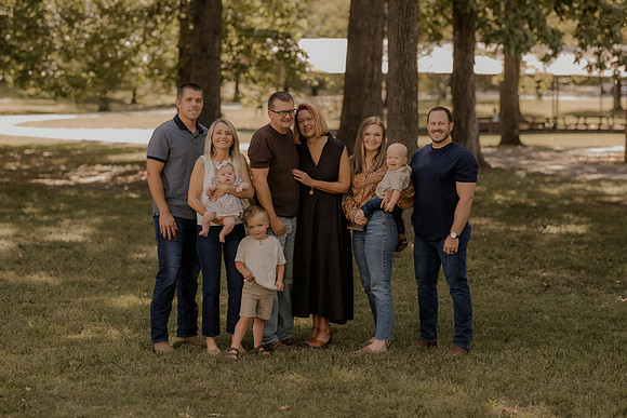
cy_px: 209
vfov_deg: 15.8
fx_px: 1505
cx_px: 314
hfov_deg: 23.5
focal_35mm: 86
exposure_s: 1/8000
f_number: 2.2
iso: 3200
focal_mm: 85
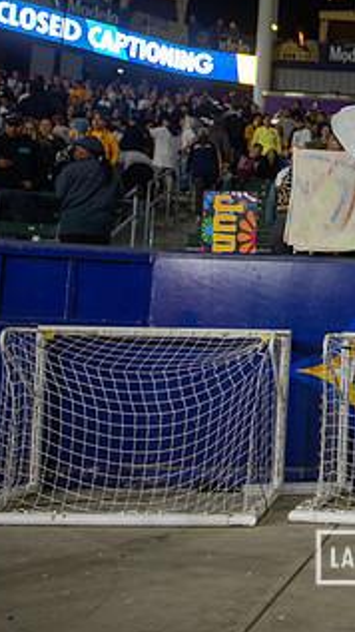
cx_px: 457
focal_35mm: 46
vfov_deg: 44.4
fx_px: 771
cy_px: 258
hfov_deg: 23.1
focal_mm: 24
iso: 1600
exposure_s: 1/640
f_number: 2.8
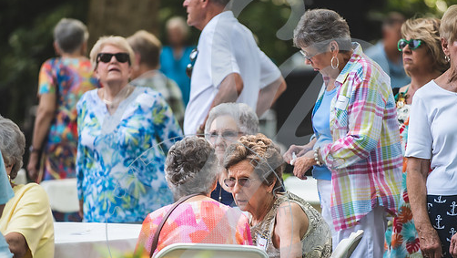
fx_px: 2934
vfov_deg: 5.0
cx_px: 245
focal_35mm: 242
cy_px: 151
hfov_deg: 8.9
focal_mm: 200
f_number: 2.8
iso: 400
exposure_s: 1/400
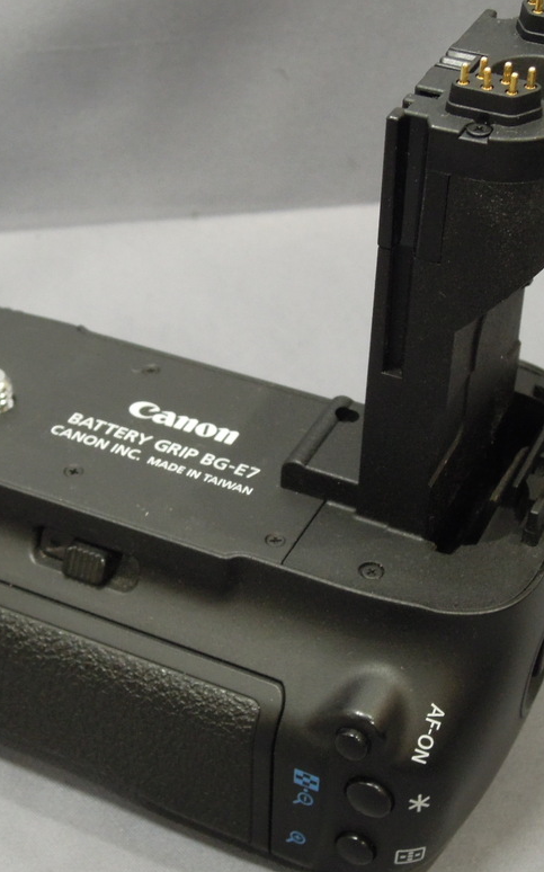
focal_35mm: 74
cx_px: 122
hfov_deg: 17.5
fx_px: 1757
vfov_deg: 27.9
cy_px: 434
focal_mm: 8.1
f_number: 4
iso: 400
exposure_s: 1/20
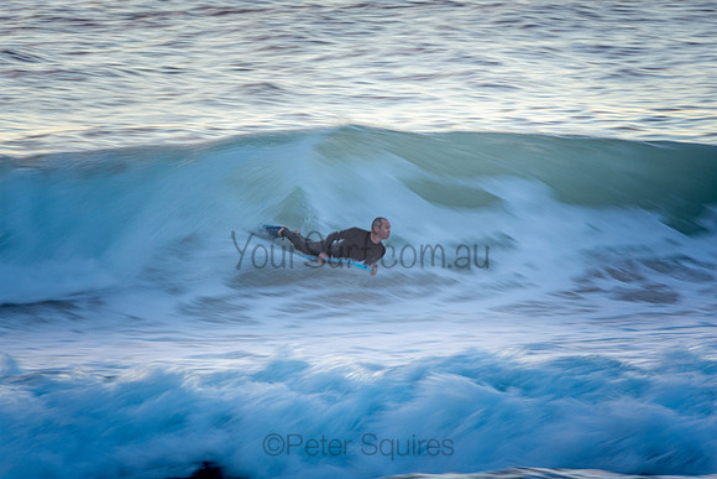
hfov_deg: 2.7
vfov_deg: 1.8
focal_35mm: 750
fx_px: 14940
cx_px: 358
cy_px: 240
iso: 100
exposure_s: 1/25
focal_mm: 500
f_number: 13
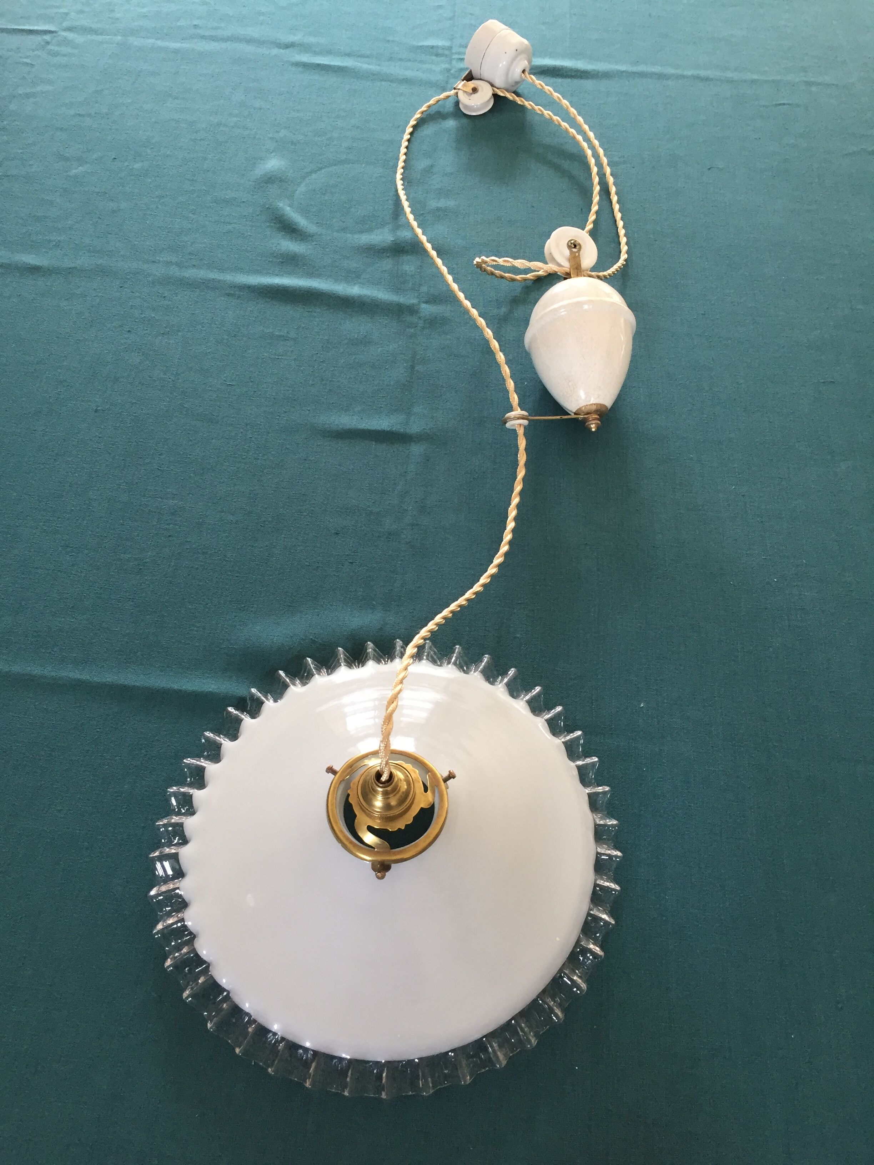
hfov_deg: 48.2
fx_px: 976
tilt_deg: -56.7
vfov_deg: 61.7
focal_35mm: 29
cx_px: 437
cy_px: 582
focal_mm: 4.15
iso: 125
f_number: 2.2
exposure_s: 1/33
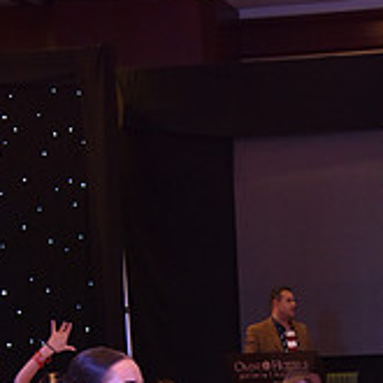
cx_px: 347
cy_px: 662
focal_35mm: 155
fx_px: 1940
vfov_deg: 10.7
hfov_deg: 11.2
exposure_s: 1/250
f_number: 5
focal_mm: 52
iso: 2000
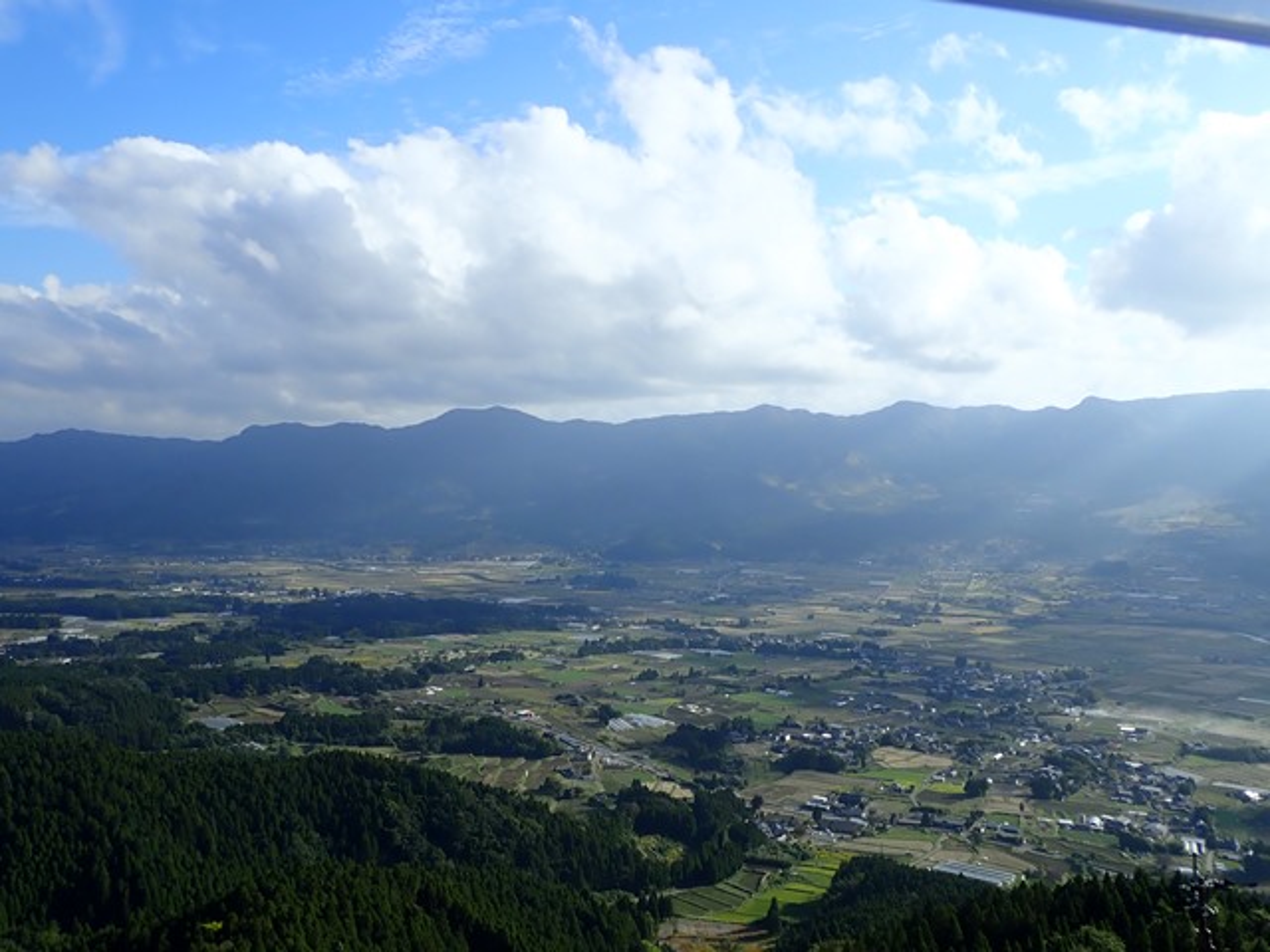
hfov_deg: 56.8
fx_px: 1174
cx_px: 635
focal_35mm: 32
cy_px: 476
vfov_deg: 44.2
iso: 100
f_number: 3.2
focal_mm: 5.87
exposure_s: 1/1000
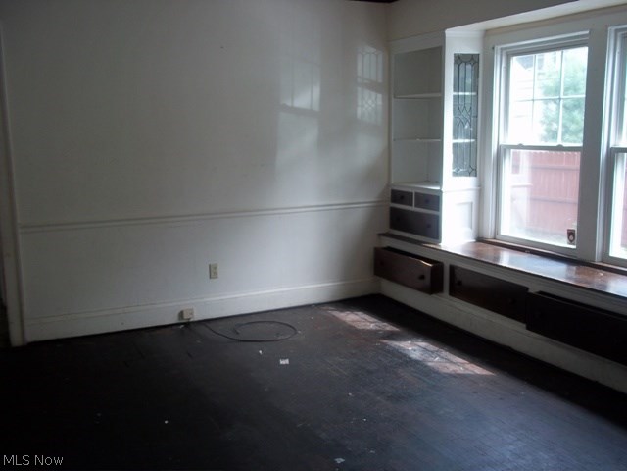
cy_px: 236
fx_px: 652
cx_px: 314
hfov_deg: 51.4
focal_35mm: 36
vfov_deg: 39.7
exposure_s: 1/60
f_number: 3.1
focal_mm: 6.5
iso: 80
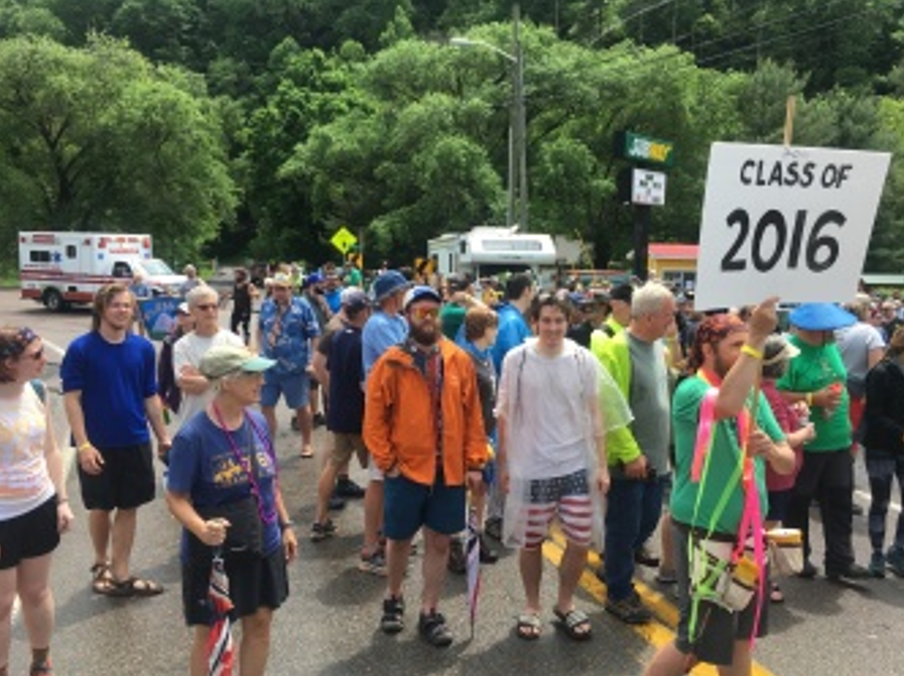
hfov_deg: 56.8
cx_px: 496
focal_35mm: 32
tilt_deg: -5.4
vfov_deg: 44.1
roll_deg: -1.7
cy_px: 349
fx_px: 834
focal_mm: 4.15
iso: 25
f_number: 2.2
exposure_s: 1/777
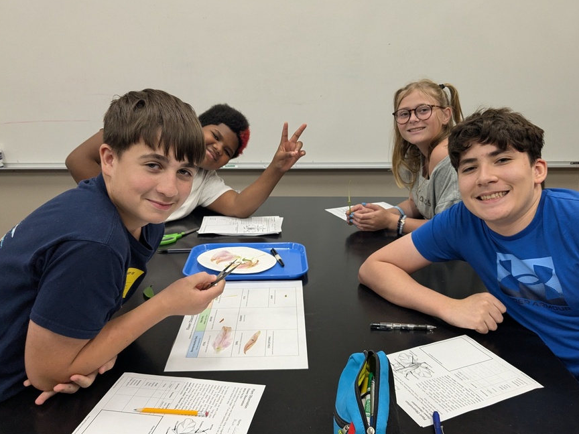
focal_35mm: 32
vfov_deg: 44.2
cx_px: 322
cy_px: 218
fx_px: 535
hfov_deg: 56.7
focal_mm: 4.38
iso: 155
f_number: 1.73
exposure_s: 1/120
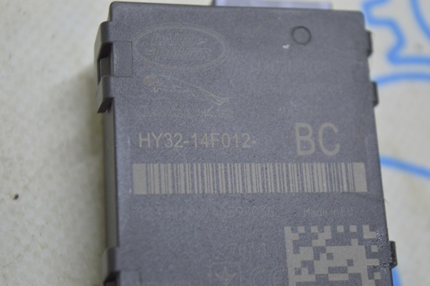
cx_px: 215
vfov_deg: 16.5
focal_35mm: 82
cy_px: 143
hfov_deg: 24.6
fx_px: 984
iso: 400
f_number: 5.6
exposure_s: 1/20
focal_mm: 55
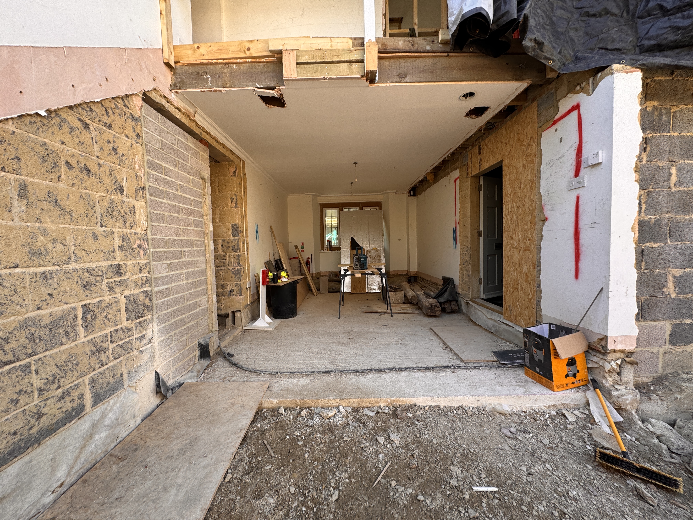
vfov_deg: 85.7
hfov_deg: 102.1
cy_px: 260
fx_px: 280
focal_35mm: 14
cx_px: 346
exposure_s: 1/149
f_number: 2.2
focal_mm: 2.22
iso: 40
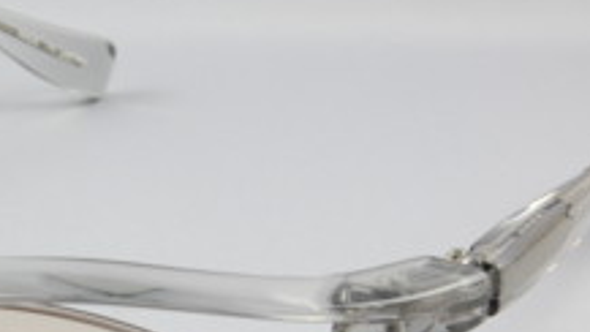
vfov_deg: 9.3
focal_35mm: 130
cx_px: 3
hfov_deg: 16.2
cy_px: 301
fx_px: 2034
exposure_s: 1/13
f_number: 18
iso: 800
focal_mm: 40
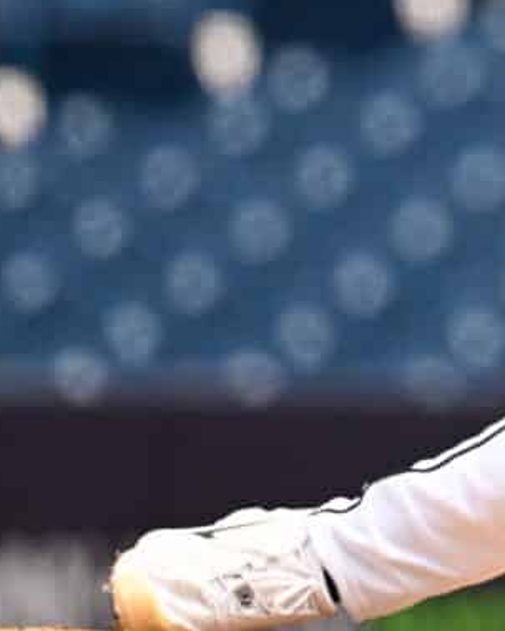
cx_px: 1025
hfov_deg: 1.0
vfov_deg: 1.2
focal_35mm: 1582
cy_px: -76
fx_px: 29556
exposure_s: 1/4000
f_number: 4
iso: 1250
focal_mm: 400
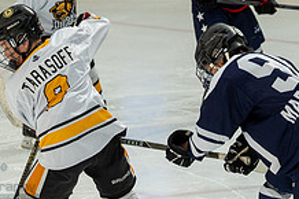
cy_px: 179
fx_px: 2208
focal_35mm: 266
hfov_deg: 7.7
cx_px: -19
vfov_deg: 5.2
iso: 800
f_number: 3.5
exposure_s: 1/1600
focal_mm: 67
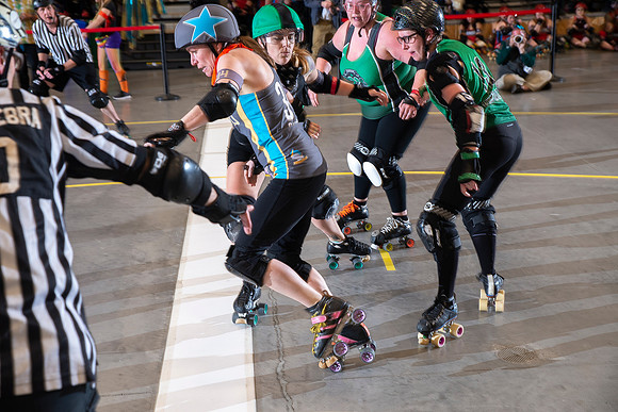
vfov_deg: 26.0
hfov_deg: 38.2
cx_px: 309
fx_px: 893
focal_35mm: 52
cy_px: 206
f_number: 5.6
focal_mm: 52
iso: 640
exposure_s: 1/160
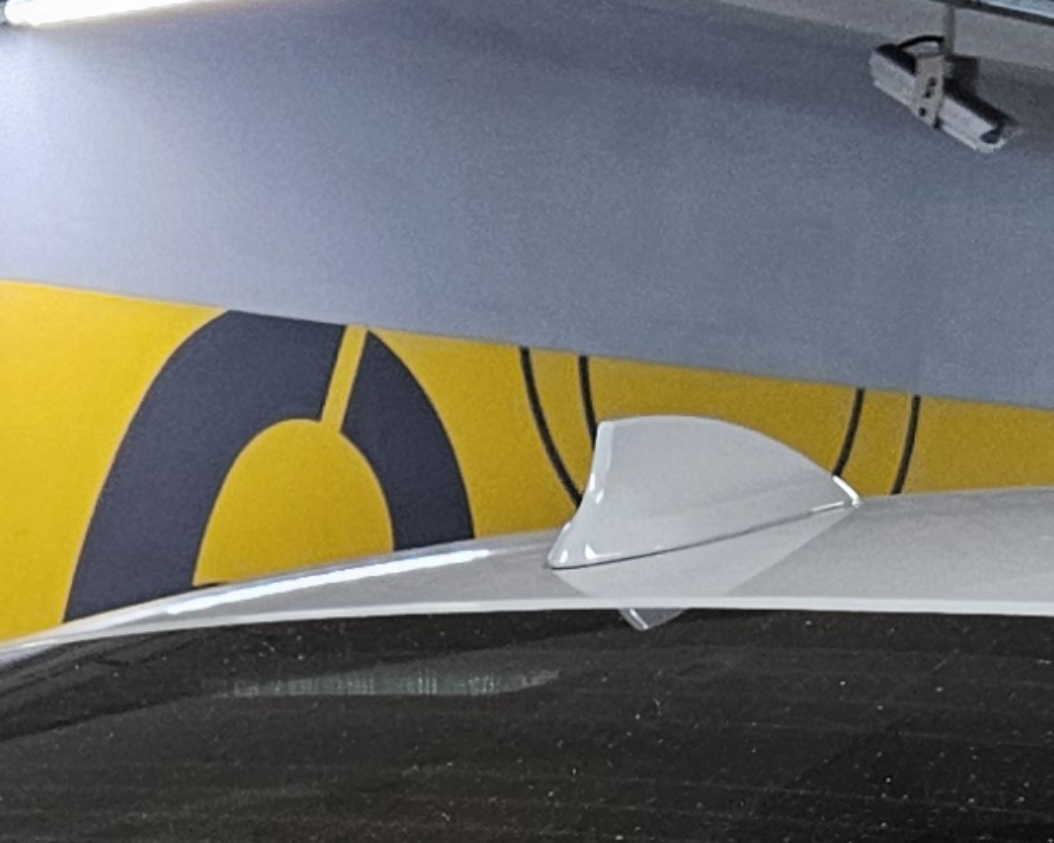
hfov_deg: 13.5
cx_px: 737
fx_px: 4459
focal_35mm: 143
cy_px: 1995
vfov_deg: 9.6
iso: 200
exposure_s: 1/120
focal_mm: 5.4
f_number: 1.8
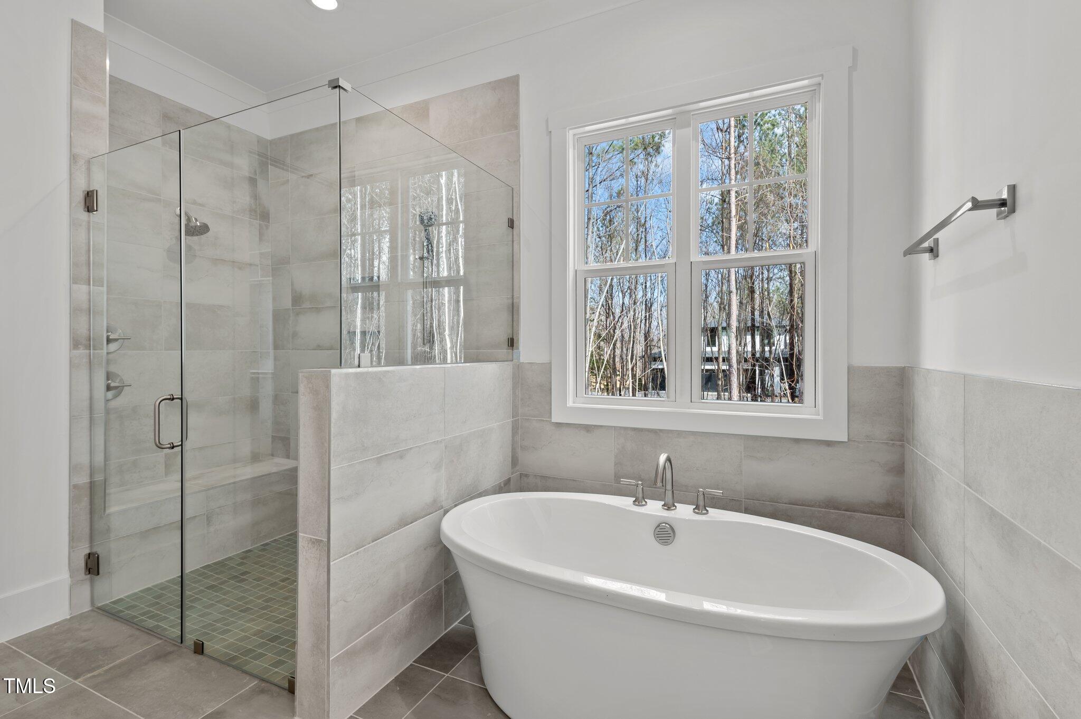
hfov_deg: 93.3
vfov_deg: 70.3
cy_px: 360
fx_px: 510
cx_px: 540
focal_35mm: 17
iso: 400
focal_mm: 17
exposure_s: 1/20
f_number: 6.3
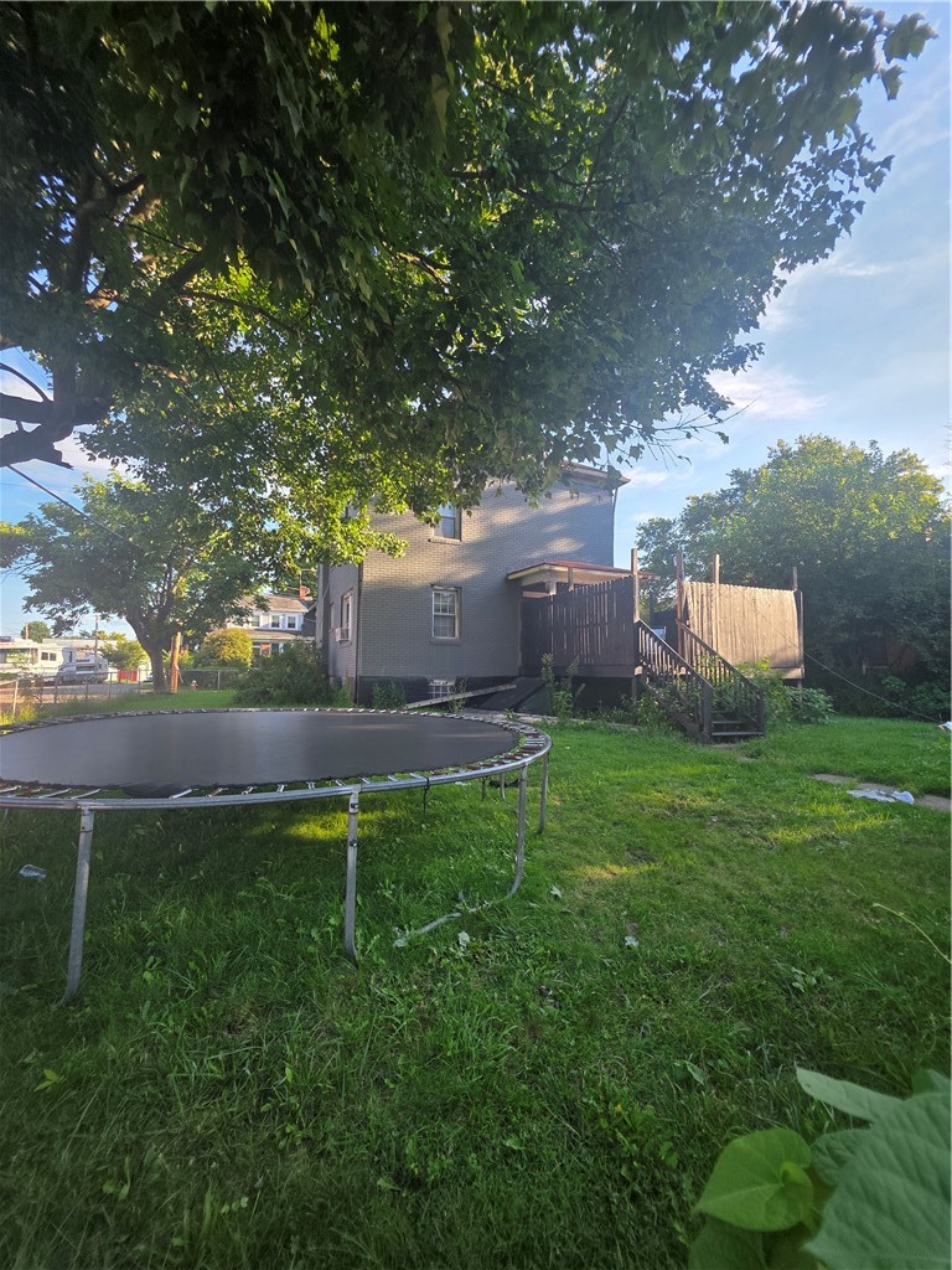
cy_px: 635
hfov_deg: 89.9
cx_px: 476
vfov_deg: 106.2
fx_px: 477
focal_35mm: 13
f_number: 1.9
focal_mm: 2.2
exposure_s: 1/372
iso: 40
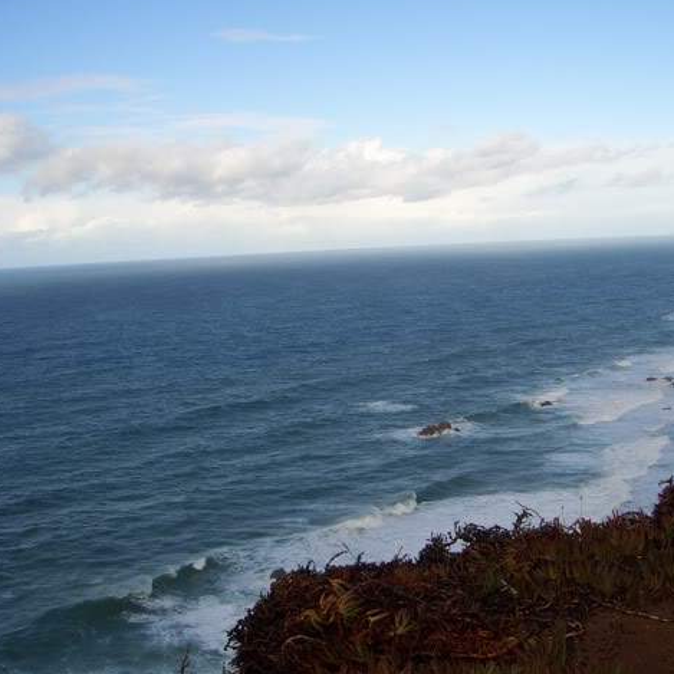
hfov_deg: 35.7
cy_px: 332
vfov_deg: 36.1
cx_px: 451
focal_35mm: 47
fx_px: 1035
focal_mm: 8
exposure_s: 1/500
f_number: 4.8
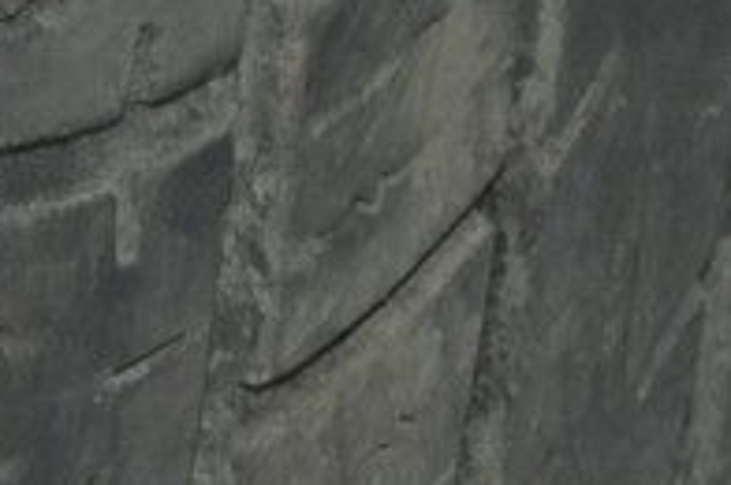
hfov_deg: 8.2
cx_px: 302
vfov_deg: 5.3
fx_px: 5088
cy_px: -647
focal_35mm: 251
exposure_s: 1/40
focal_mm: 32
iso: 3200
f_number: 18
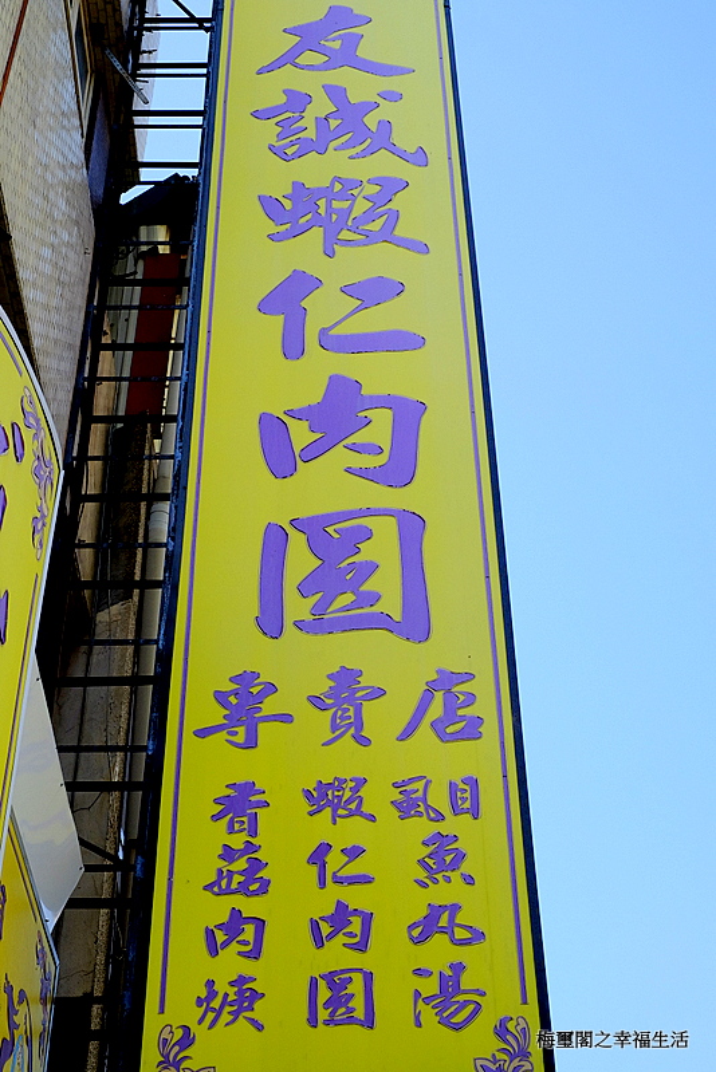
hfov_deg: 25.5
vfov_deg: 37.5
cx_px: 358
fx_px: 1580
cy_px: 536
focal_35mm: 53
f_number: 9
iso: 400
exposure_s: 1/350
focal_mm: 35
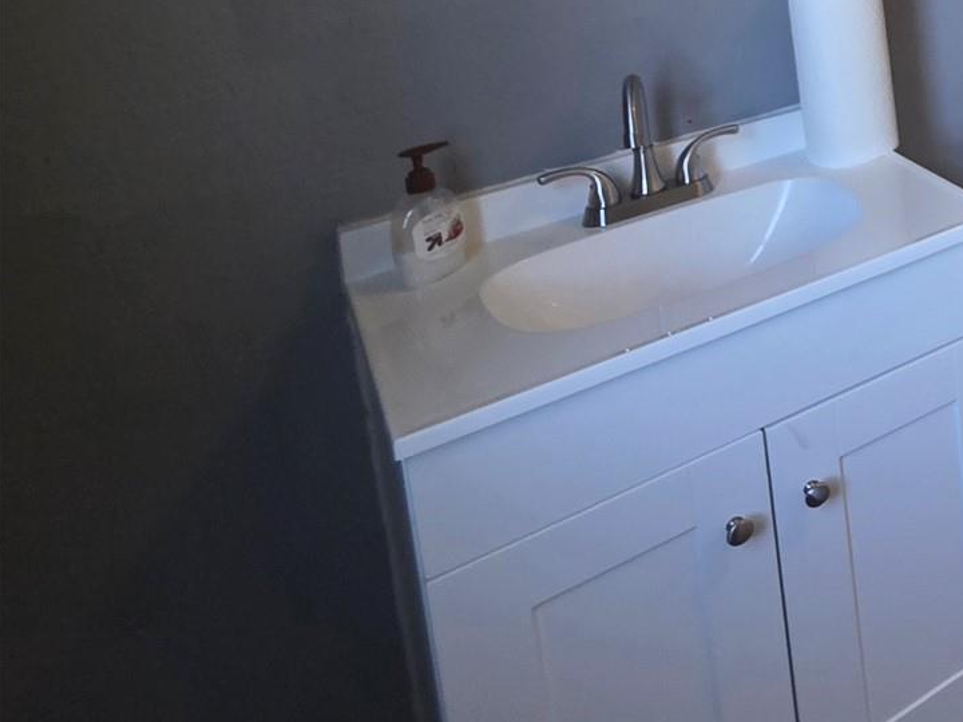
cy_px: -154
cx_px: 1366
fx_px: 1029
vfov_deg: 31.9
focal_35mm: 37
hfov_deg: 31.6
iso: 250
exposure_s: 1/60
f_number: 1.9
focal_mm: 2.2
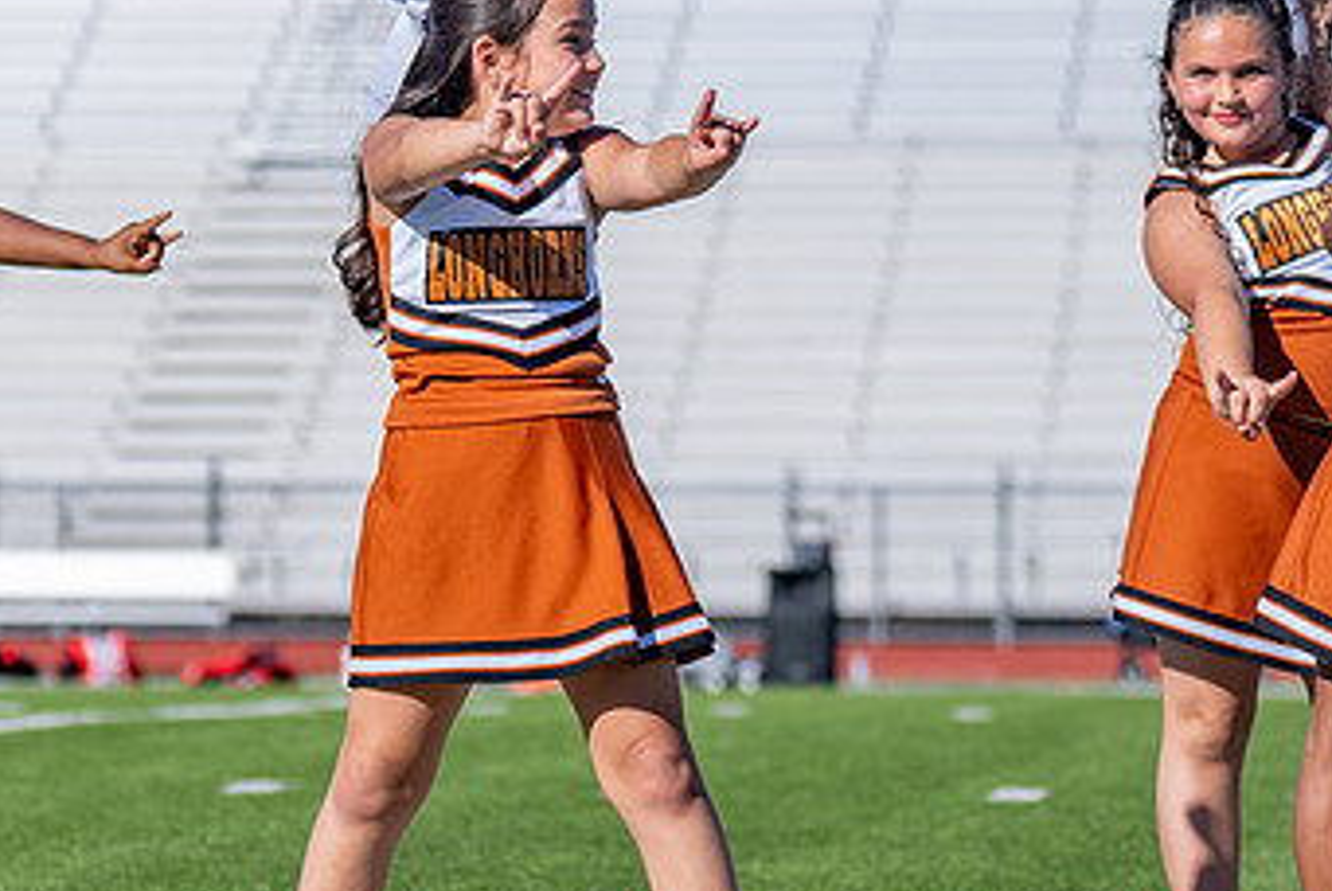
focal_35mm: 247
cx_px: 467
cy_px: 430
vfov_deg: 5.6
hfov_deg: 8.3
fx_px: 9147
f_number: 2.8
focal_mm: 84
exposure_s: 1/2500
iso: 100
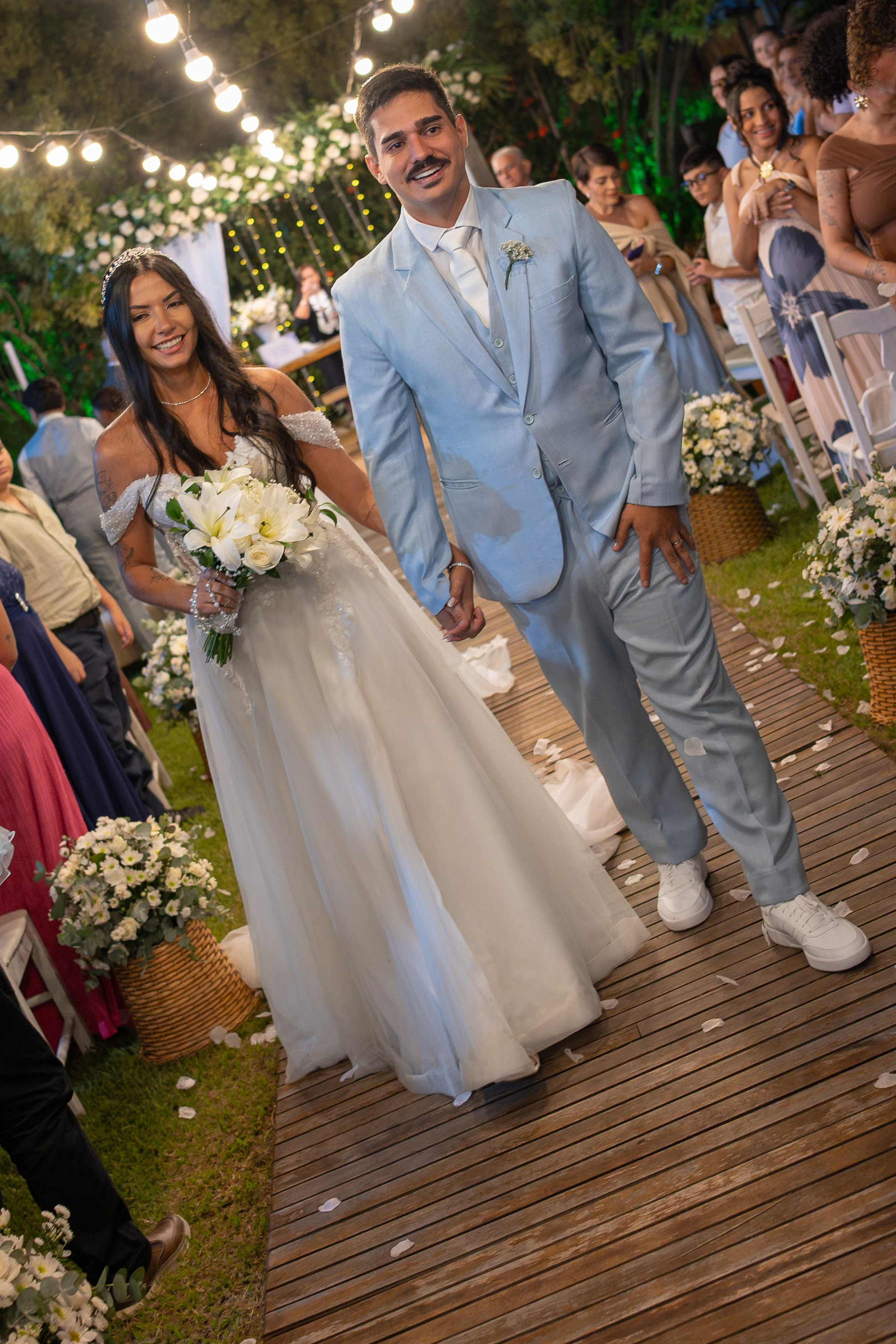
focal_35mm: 50
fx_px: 1867
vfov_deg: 39.3
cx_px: 384
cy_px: 505
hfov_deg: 27.0
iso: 2000
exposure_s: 1/320
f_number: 2.8
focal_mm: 35
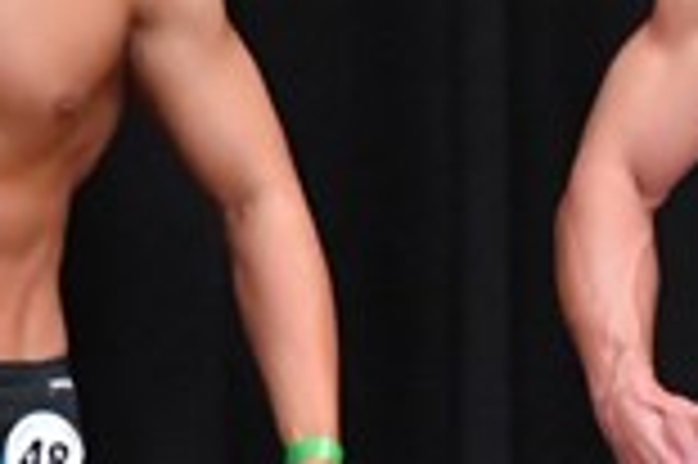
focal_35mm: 1273
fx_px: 24656
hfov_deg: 1.6
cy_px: 437
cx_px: 1538
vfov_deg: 1.1
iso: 8000
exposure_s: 1/400
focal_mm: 170
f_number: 5.6
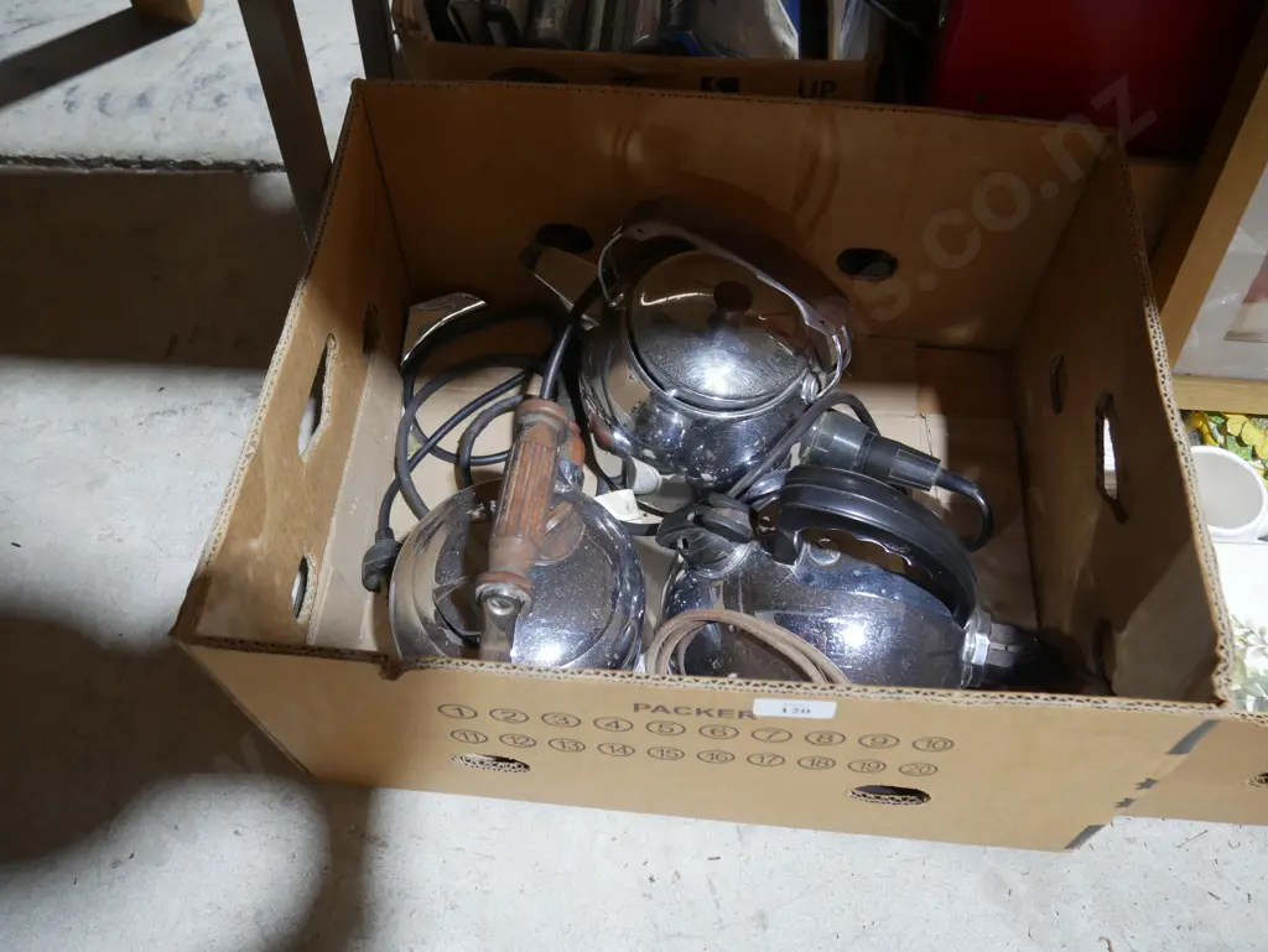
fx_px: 1099
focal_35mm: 30
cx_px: 634
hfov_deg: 59.9
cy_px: 476
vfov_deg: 46.8
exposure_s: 1/60
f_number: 4
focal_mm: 15
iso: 640
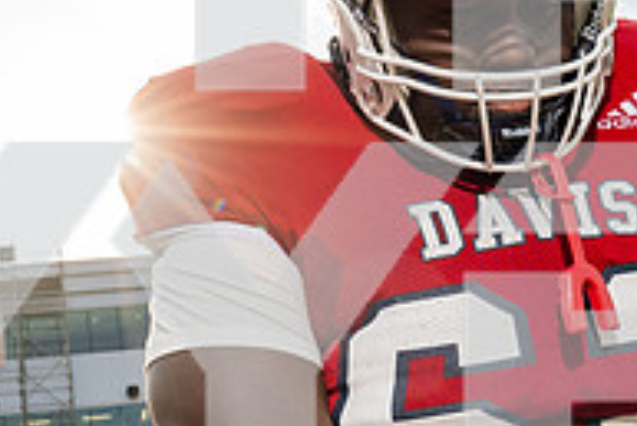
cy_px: 319
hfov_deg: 25.6
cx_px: 399
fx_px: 1399
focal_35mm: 79
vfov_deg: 17.2
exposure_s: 1/250
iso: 100
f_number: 8
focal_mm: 24
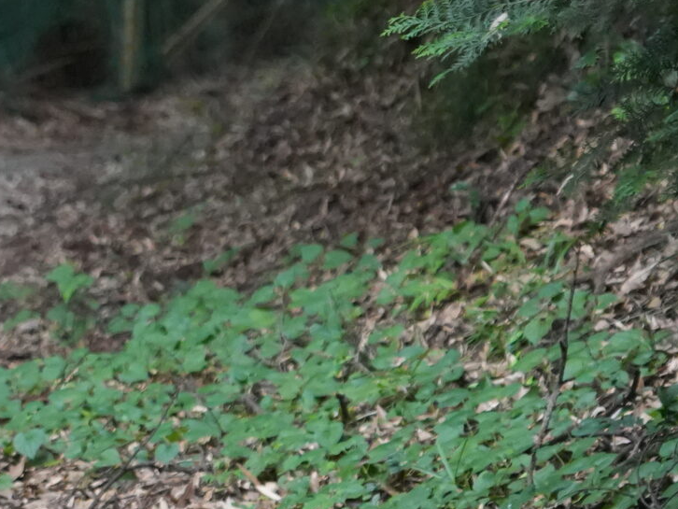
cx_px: -340
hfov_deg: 5.5
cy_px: 107
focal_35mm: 356
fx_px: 6975
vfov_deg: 4.2
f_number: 2.8
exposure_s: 1/160
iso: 3200
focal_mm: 70
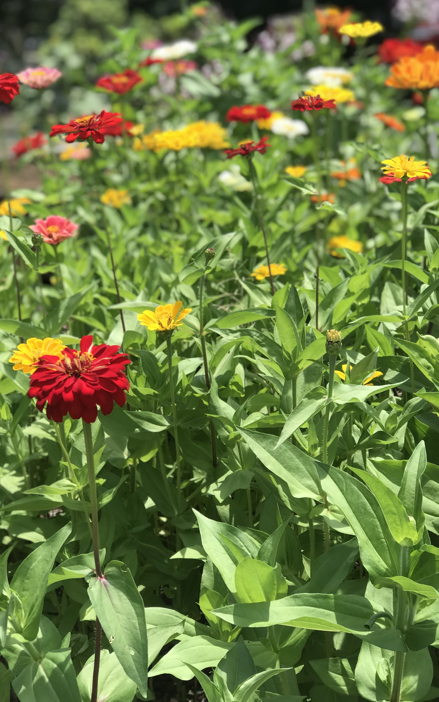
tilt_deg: -14.9
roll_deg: -0.6
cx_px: 178
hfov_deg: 19.7
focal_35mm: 66
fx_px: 1263
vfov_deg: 31.1
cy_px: 341
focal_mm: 6.6
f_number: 2.8
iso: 20
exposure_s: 1/491
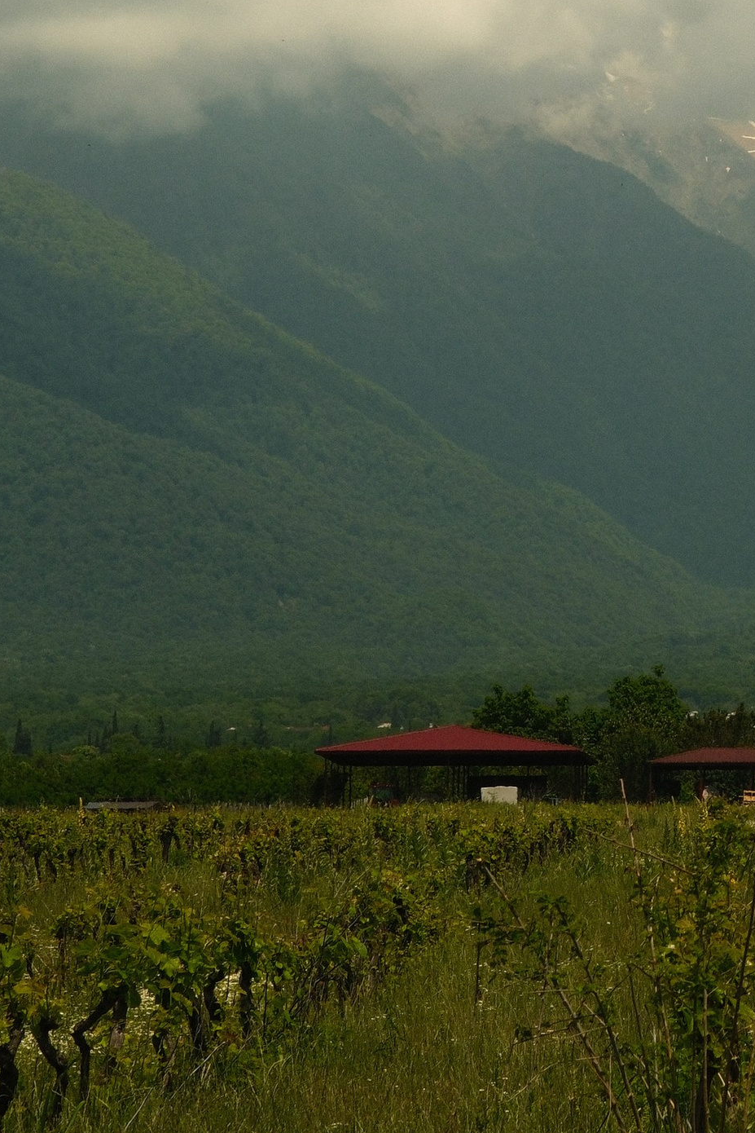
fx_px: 7296
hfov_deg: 5.9
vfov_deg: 8.8
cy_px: -29
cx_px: 999
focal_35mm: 232
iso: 500
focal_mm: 56
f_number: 9
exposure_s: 1/500
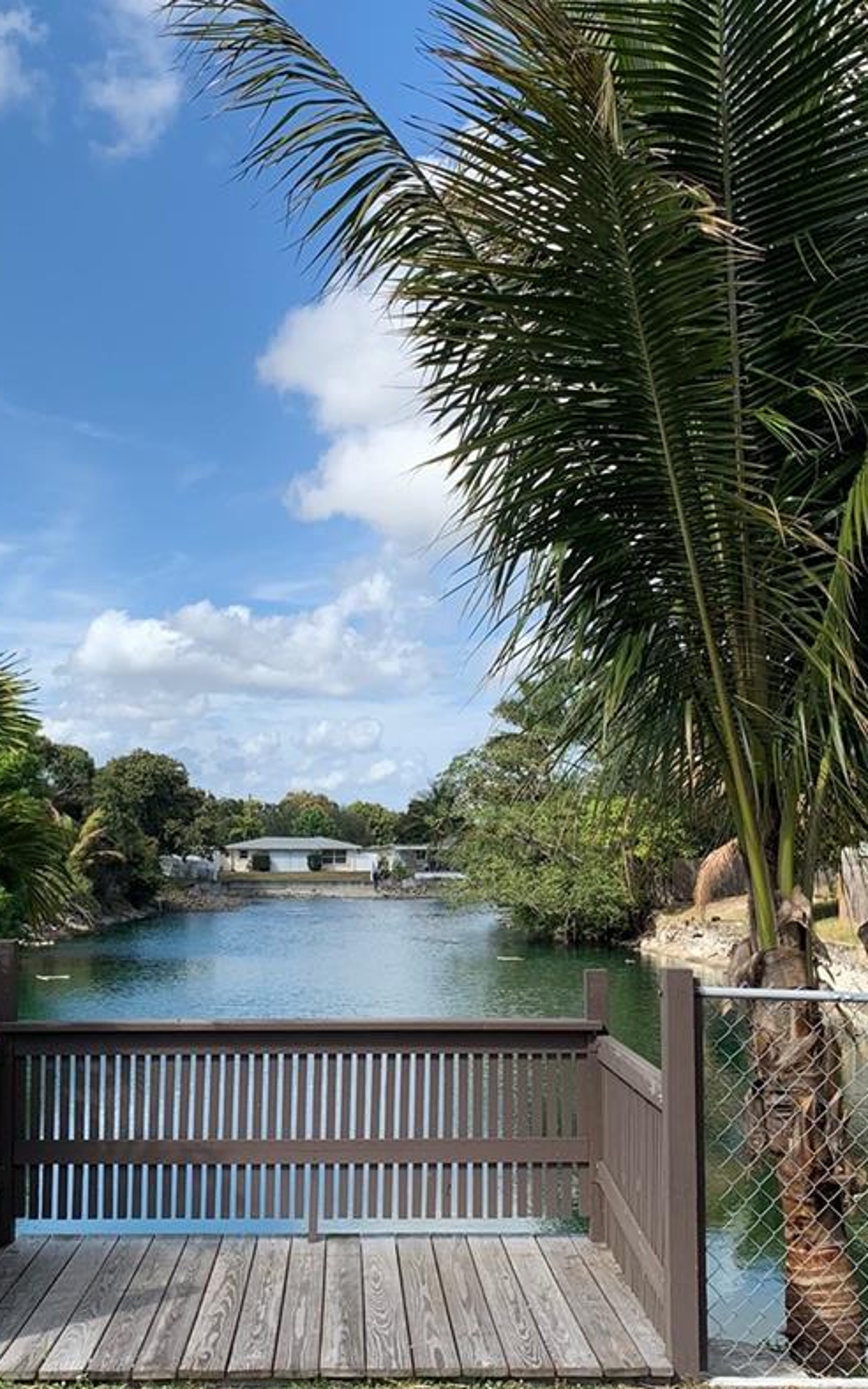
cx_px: 346
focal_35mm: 42
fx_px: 1589
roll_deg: -0.2
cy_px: 775
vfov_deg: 47.1
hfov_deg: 30.5
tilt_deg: +3.2
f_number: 1.8
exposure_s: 1/1748
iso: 25
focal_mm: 4.25
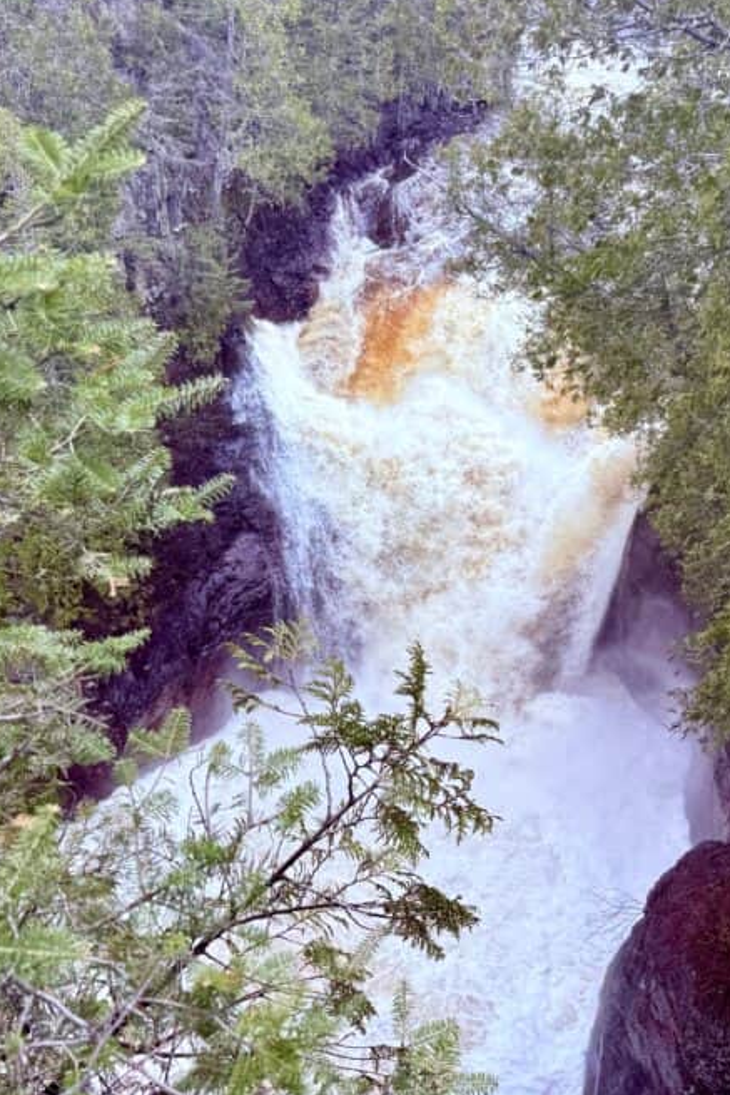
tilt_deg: -27.3
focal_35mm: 39
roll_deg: -2.4
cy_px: 458
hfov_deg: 34.2
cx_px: 419
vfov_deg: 49.3
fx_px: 1186
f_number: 1.78
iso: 80
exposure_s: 1/405
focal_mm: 6.76
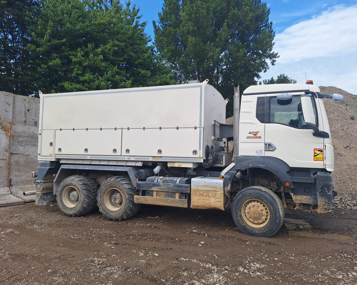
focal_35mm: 24
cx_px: 185
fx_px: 254
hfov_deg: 70.3
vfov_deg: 58.8
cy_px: 143
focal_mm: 5.54
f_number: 1.8
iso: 40
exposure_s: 1/2062
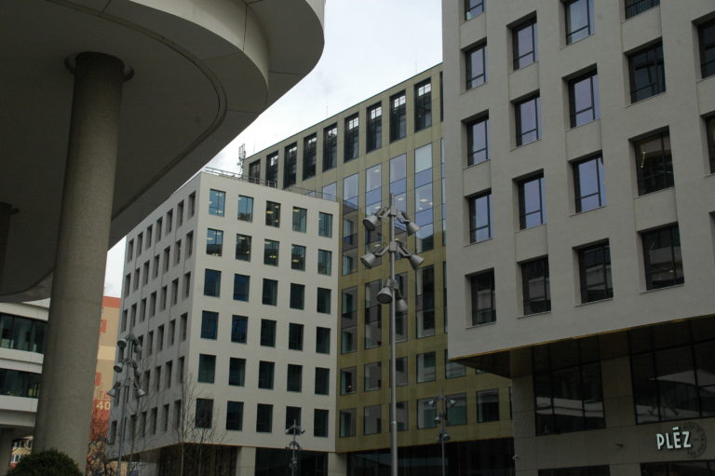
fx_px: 923
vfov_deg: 28.9
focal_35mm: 46
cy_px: 238
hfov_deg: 42.3
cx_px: 358
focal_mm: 31
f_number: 10
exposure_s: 1/250
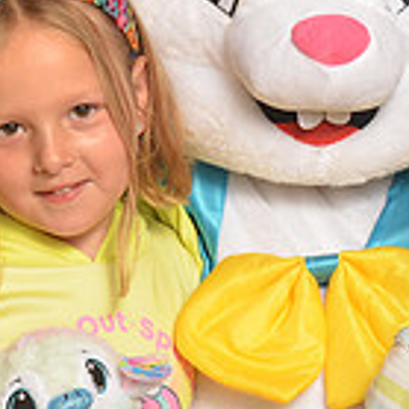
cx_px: 371
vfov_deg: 8.7
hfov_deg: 8.6
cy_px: 121
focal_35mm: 202
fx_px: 2700
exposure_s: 1/60
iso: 200
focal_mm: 38
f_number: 6.3
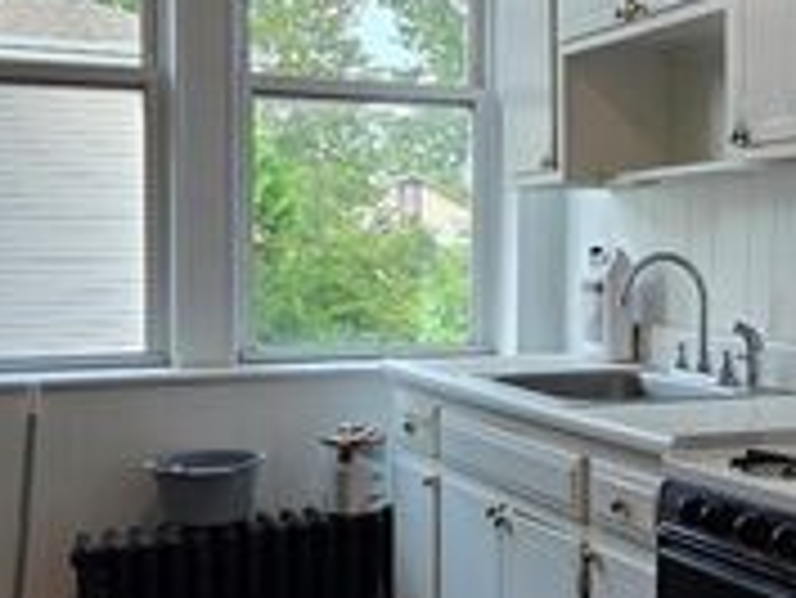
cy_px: 286
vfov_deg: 22.6
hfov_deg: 29.3
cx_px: 598
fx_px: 1496
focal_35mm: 65
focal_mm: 5.4
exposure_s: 1/120
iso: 50
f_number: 1.8
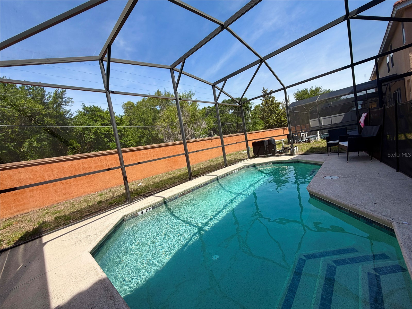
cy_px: 154
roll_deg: +9.7
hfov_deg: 102.1
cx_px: 206
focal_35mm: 14
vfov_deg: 85.7
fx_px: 167
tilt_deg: -3.1
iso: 32
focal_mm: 2.22
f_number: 2.2
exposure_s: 1/770
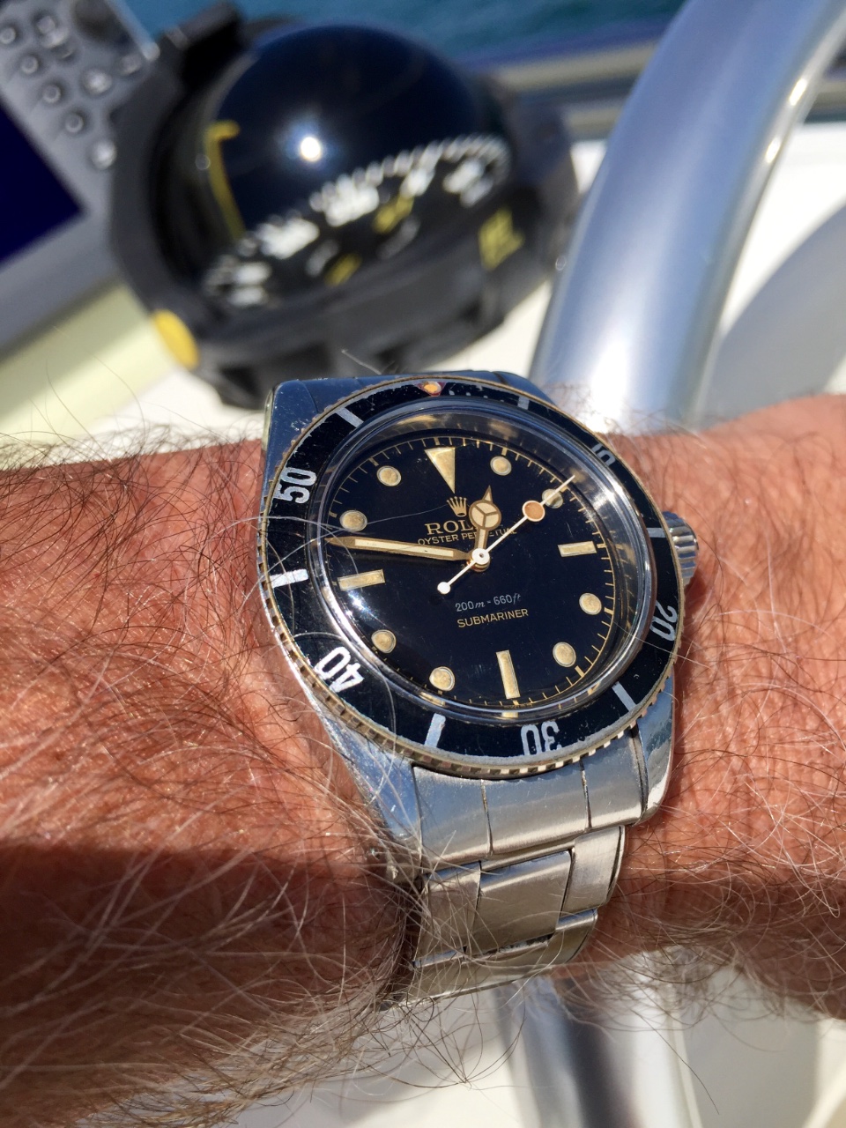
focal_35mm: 29
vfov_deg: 61.7
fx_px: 945
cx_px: 423
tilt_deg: -31.9
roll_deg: +23.4
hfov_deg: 48.2
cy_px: 564
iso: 32
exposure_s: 1/3049
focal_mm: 4.15
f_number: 2.2
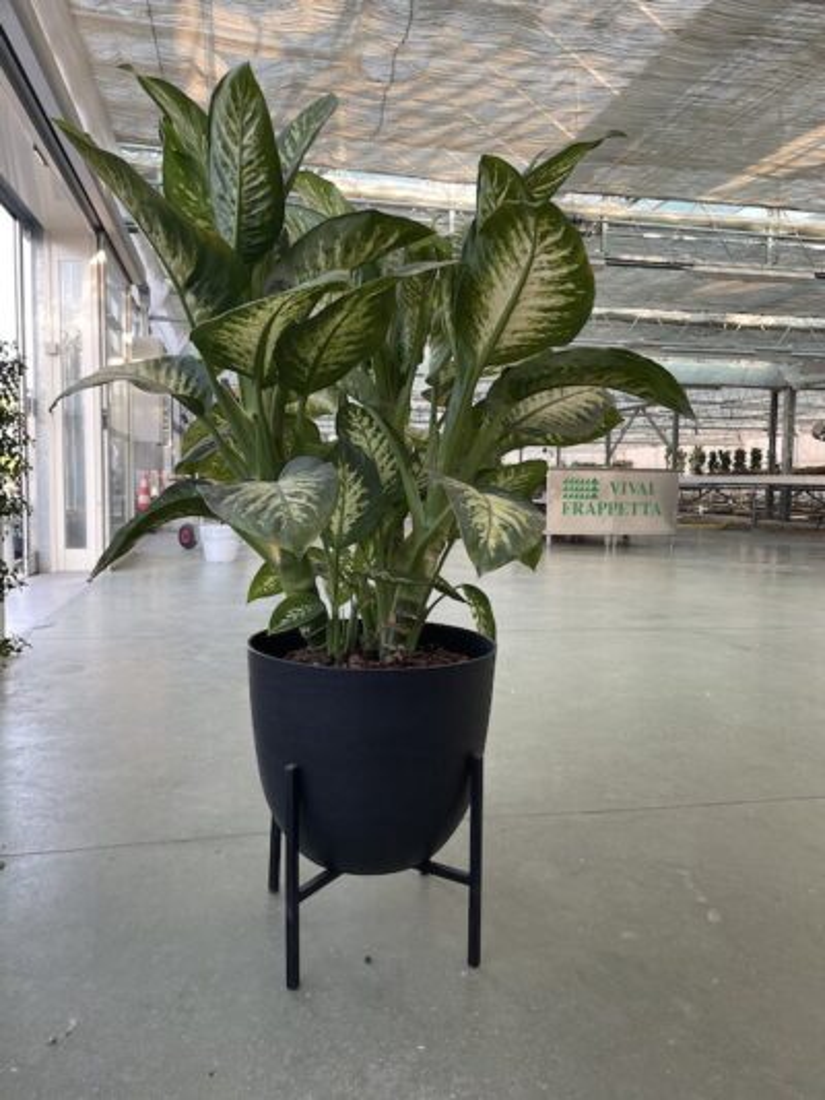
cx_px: 412
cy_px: 550
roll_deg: -1.3
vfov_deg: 67.3
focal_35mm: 26
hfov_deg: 53.1
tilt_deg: -3.9
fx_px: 826
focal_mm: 4.2
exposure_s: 1/121
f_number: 1.6
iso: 80
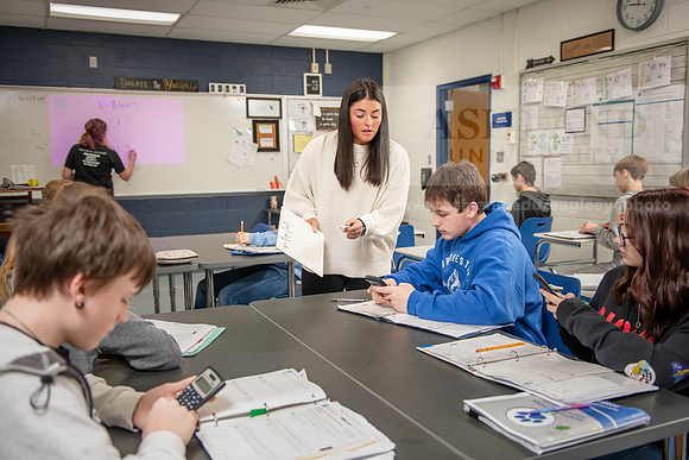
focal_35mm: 34
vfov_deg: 38.9
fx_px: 651
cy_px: 230
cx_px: 344
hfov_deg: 55.8
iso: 1250
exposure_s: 1/200
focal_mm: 34
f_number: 3.2
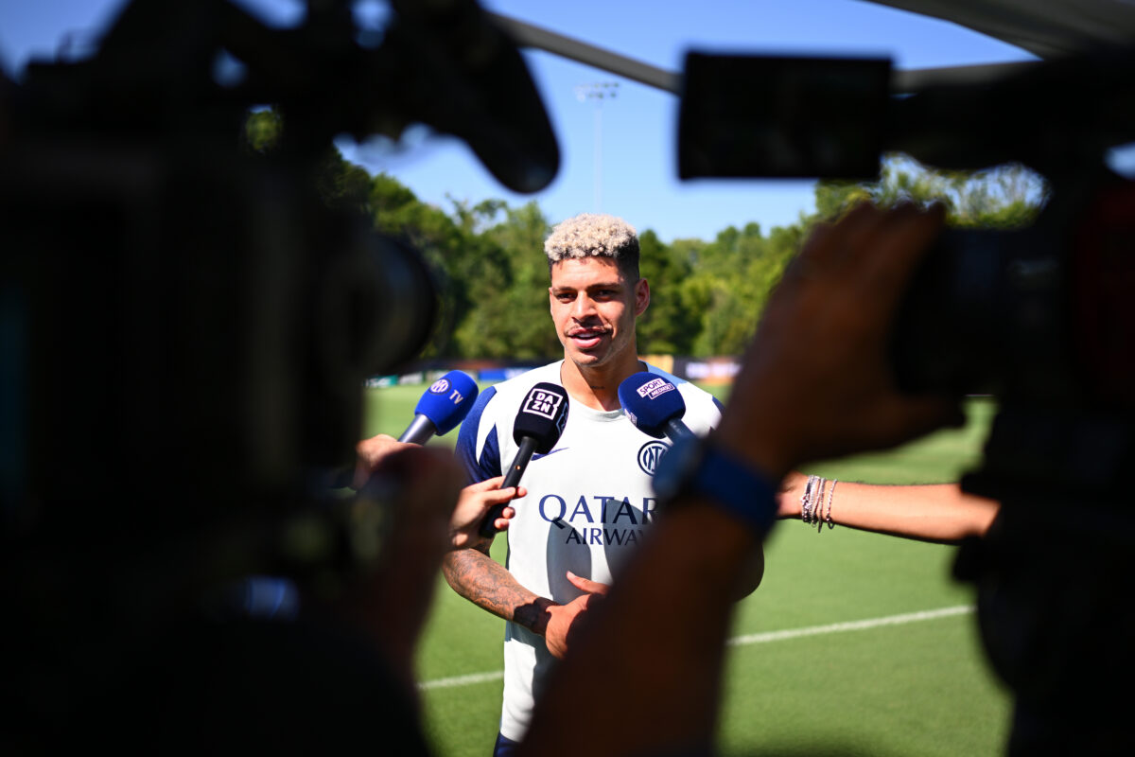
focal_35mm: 35
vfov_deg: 37.9
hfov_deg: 54.4
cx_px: 568
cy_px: 378
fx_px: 1103
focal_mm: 35
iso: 110
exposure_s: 1/3200
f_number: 1.8
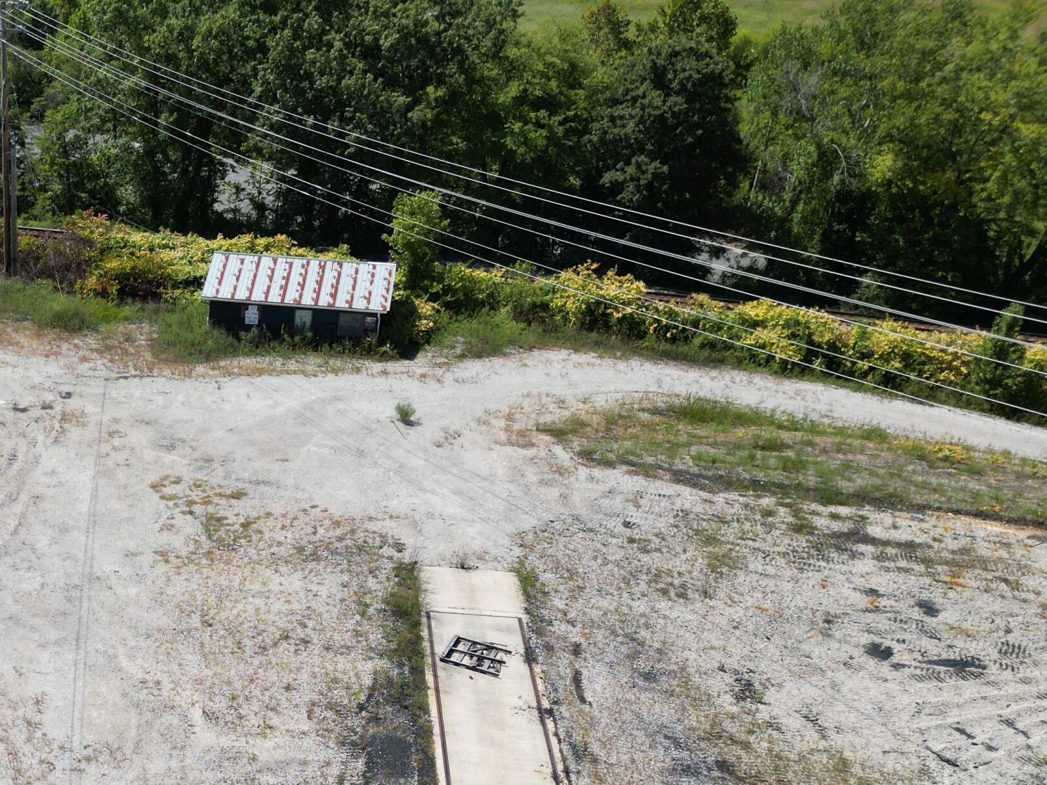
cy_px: 699
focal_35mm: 44
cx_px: 97
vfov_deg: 31.4
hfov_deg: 39.7
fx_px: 1331
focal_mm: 6.72
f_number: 1.7
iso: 110
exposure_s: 1/2500
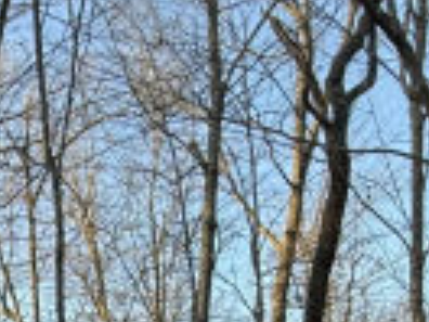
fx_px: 880
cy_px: 543
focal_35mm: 71
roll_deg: +0.2
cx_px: -154
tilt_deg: +2.3
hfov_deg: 23.6
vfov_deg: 17.6
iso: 50
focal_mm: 2.22
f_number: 2.2
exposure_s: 1/235
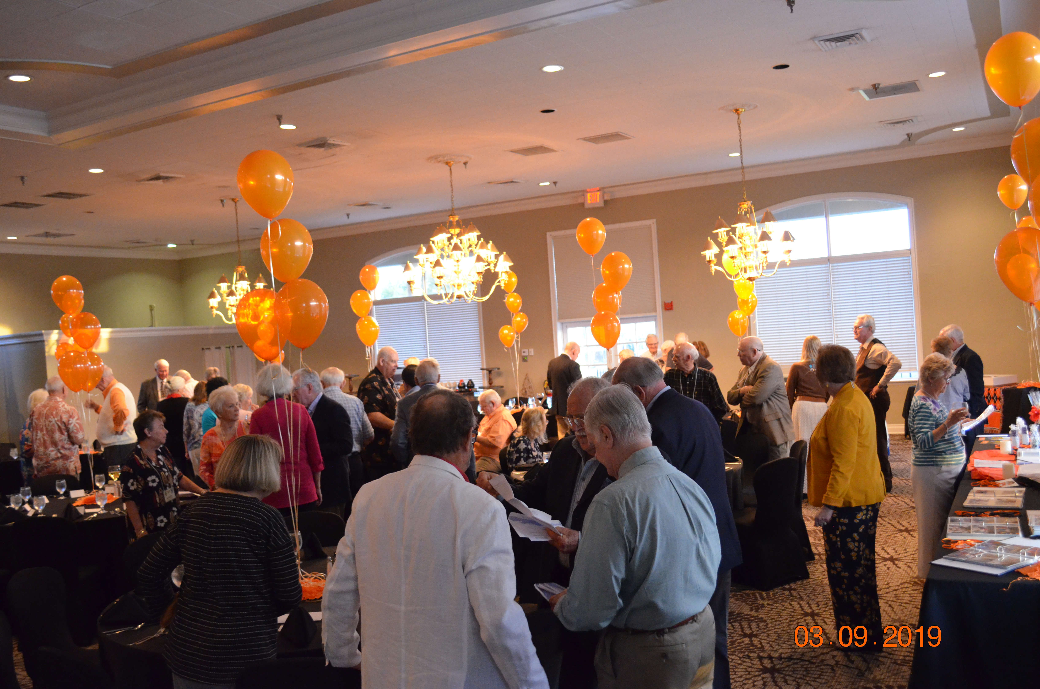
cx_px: 520
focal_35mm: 33
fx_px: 951
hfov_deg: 57.3
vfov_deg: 39.8
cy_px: 344
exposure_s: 1/30
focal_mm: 22
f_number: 3.8
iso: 3200
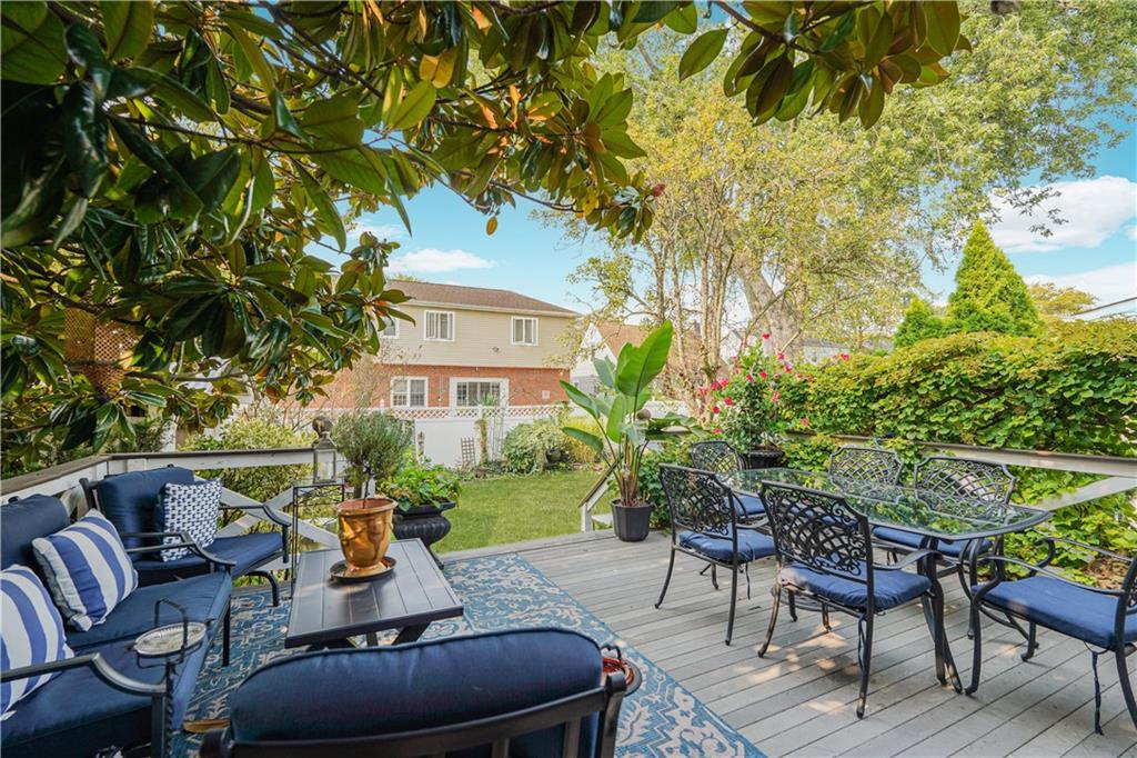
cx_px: 568
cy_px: 379
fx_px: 505
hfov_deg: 96.8
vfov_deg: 73.7
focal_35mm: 16
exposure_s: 1/100
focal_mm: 16
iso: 100
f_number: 5
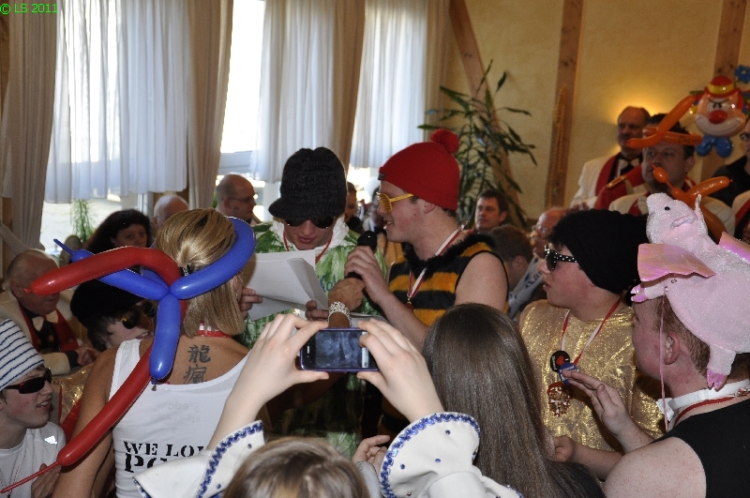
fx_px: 1186
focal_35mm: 57
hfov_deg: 35.1
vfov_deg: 23.7
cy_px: 249
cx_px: 375
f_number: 5
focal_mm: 38
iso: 400
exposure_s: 1/60
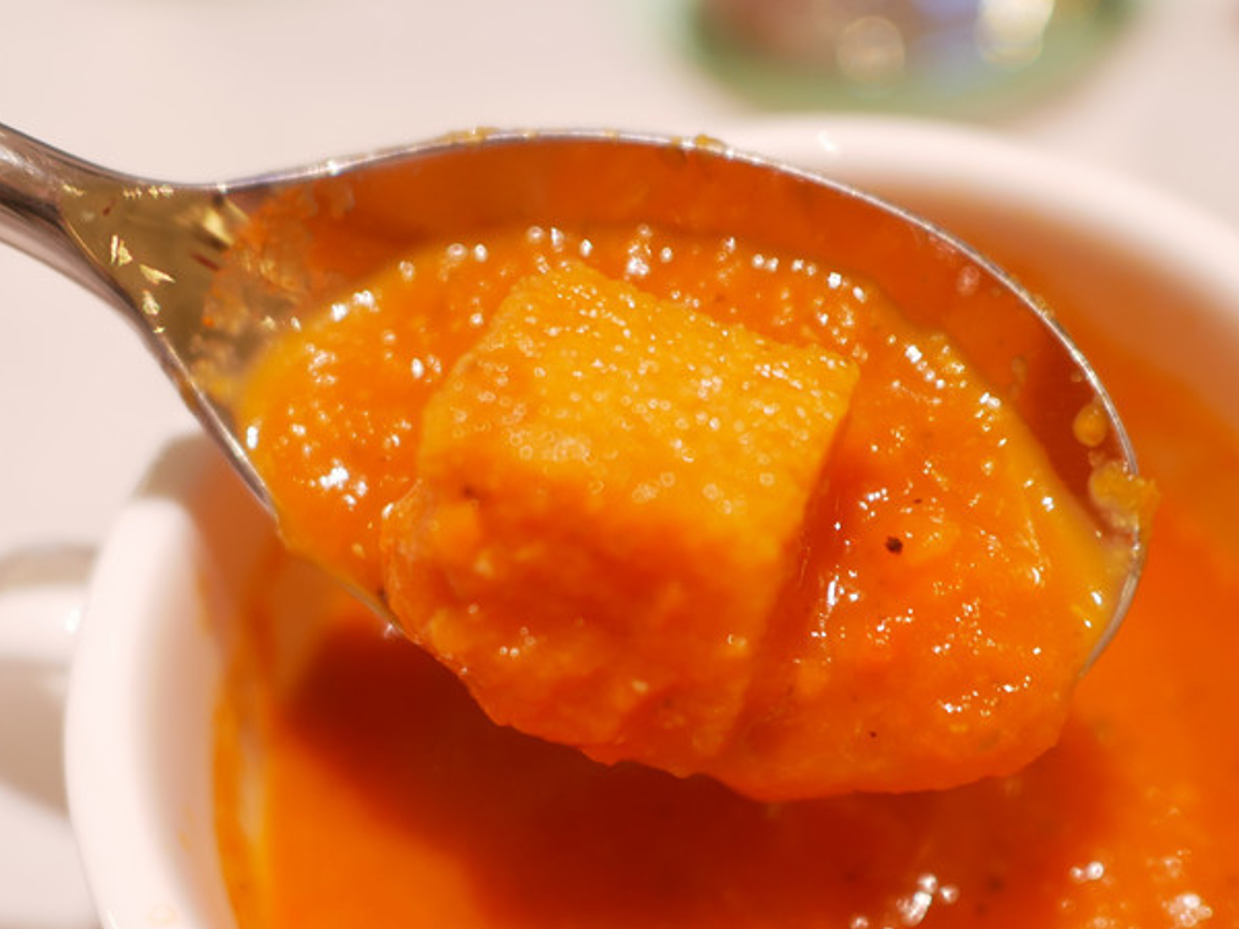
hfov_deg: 38.2
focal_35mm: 50
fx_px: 1790
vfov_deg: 28.6
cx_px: 673
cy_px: 710
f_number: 1.7
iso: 320
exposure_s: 1/60
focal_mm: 15
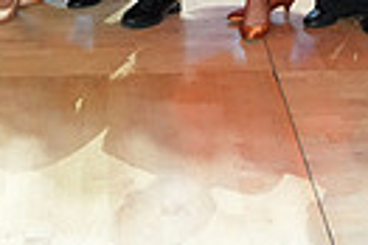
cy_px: -294
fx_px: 1486
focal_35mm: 146
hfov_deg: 14.1
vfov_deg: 8.7
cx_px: 121
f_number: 5
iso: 3200
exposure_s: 1/400
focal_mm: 32.8
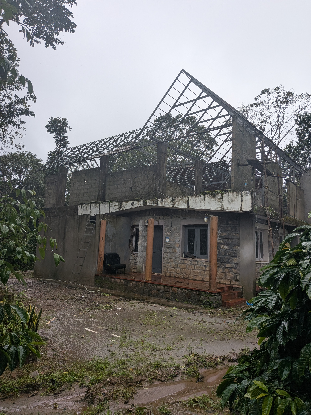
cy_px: 208
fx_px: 287
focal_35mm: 24
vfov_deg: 71.6
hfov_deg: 56.8
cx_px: 156
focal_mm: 4.53
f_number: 1.7
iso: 29
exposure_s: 1/408
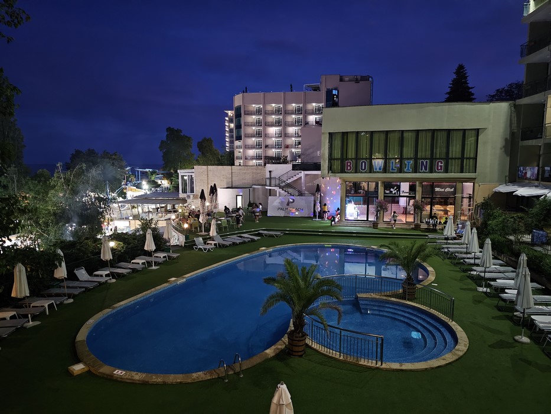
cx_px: 276
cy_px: 207
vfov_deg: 58.9
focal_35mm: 23
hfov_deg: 73.9
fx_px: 366
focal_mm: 6.3
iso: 1250
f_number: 1.7
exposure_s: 1/25
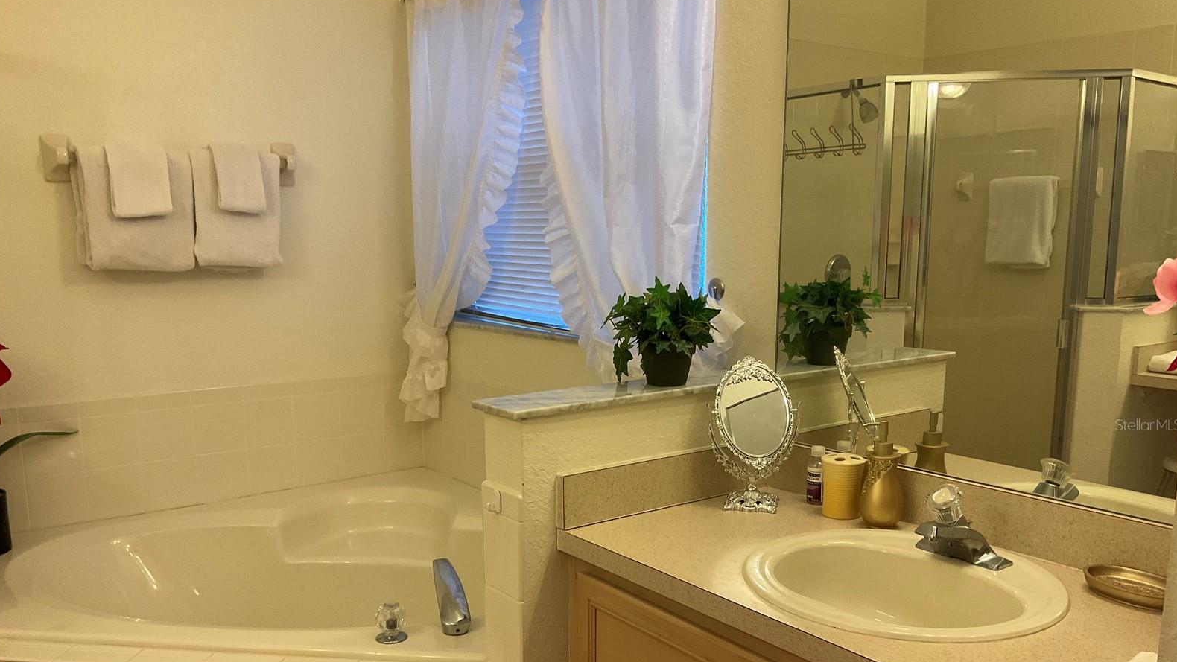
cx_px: 589
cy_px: 424
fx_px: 999
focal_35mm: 32
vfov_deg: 36.4
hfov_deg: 61.0
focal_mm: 3
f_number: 1.8
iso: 80
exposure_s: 1/60
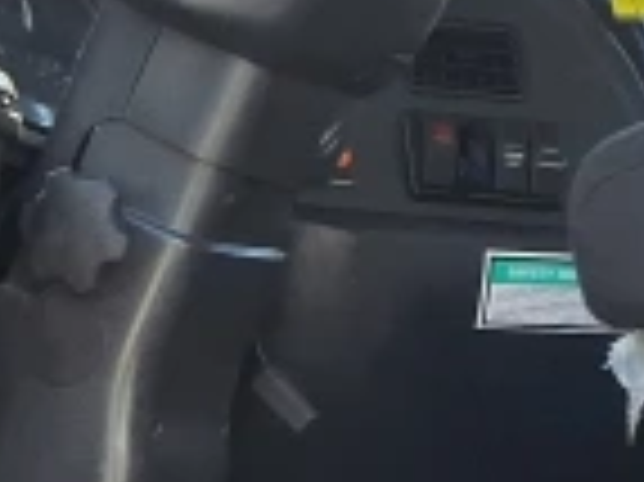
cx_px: -234
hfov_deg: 12.2
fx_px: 2918
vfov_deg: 9.4
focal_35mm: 157
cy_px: 464
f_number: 1.9
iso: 32
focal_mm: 2.91
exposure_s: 1/354
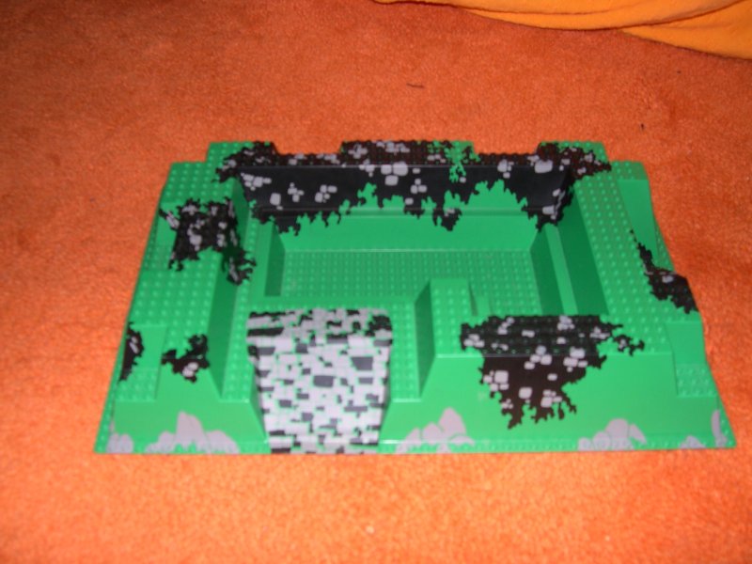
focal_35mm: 38
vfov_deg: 37.7
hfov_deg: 49.0
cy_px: 282
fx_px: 826
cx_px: 376
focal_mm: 8
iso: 100
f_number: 2.8
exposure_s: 1/60
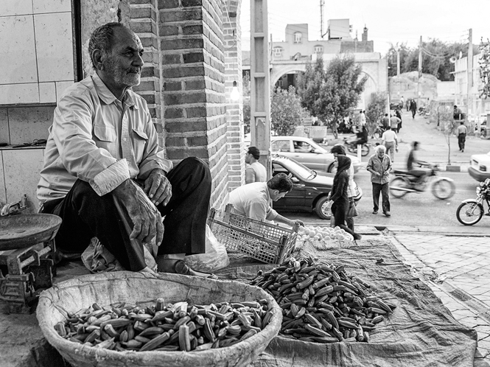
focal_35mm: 38
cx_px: 245
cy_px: 183
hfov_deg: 49.0
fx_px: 538
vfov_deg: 37.7
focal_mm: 35
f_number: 5.6
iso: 800
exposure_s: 1/60
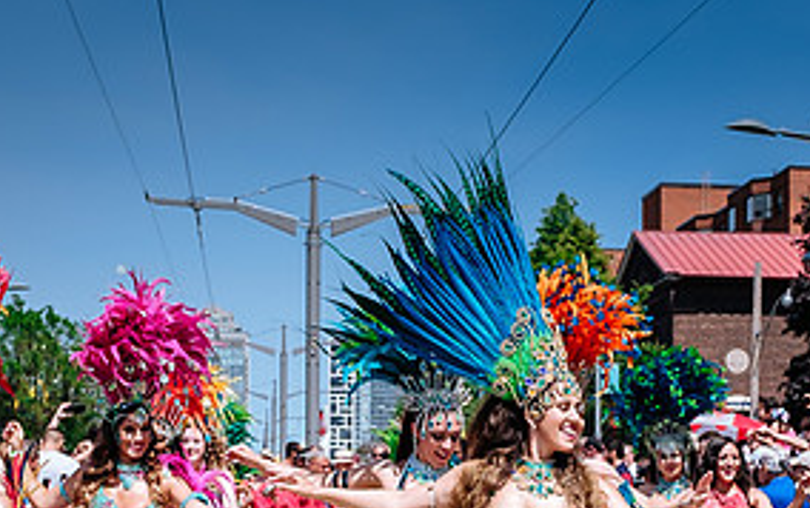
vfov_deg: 15.5
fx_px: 1834
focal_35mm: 83
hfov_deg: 24.8
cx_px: 514
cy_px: 493
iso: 200
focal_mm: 20
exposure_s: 1/1600
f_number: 4
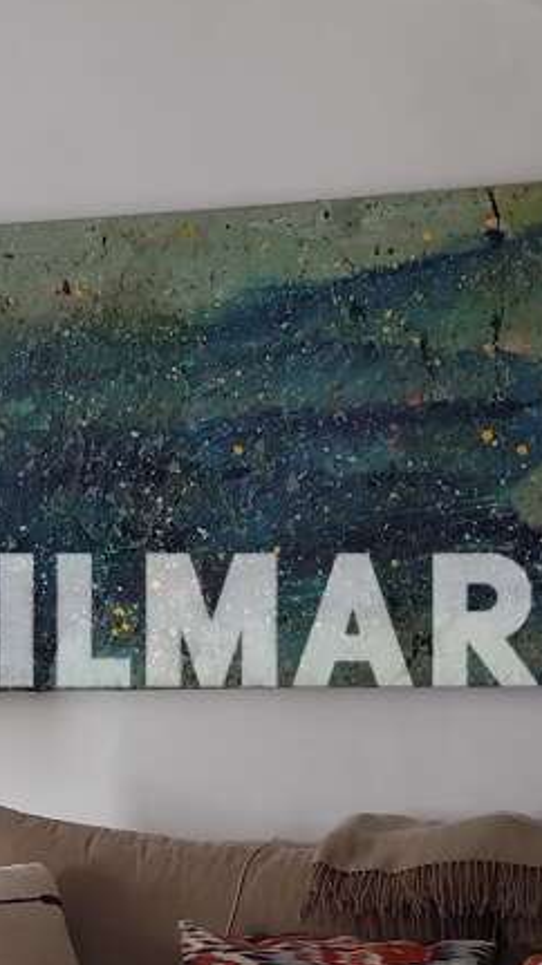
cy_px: 613
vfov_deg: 22.9
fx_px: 2379
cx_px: 65
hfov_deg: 12.9
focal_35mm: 93
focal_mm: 6.19
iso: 100
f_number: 1.65
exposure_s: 1/100
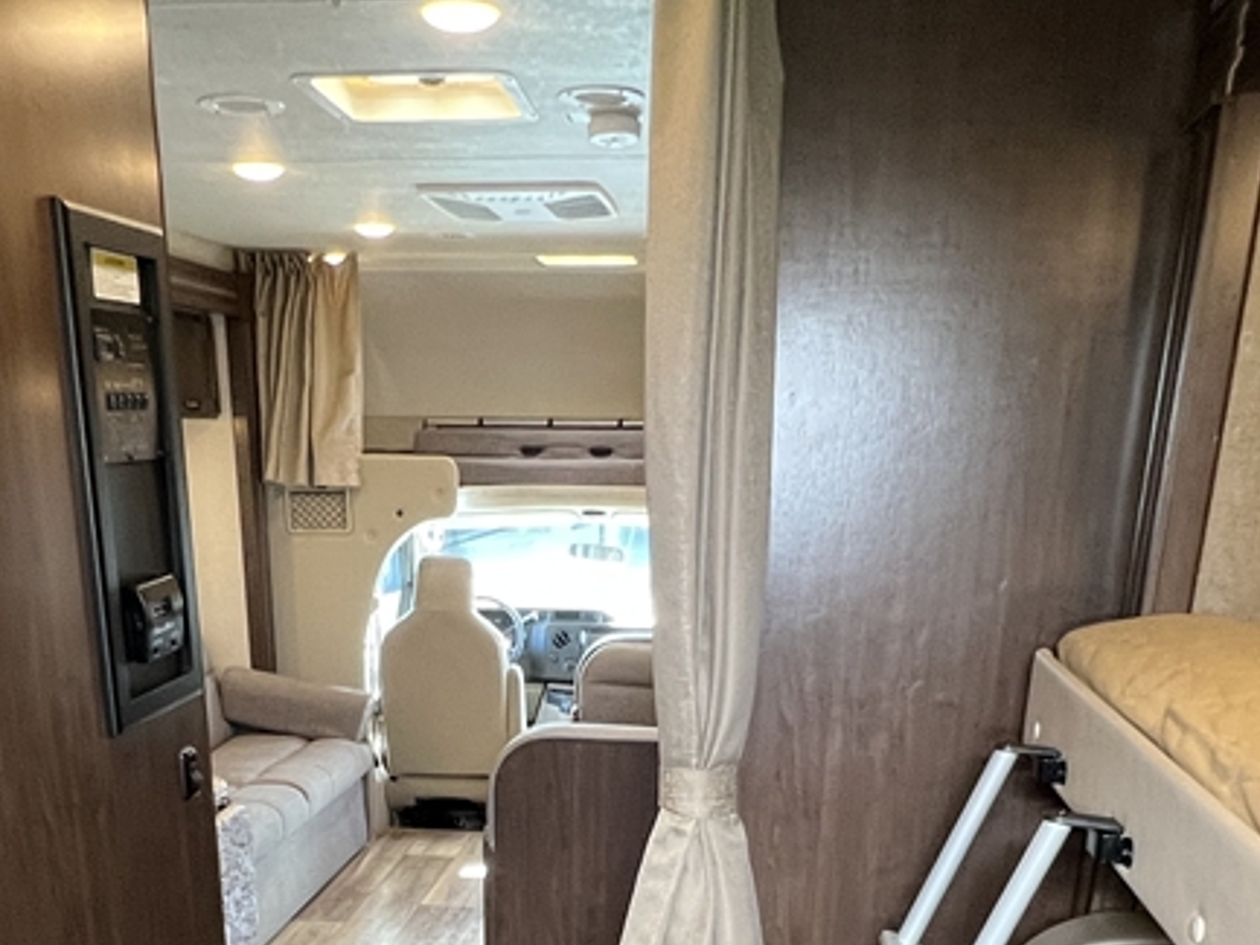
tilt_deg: -23.0
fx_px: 1311
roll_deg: -0.9
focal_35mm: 36
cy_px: 977
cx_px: 579
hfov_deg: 51.3
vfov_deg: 35.3
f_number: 1.8
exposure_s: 1/70
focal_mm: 1.57
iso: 250
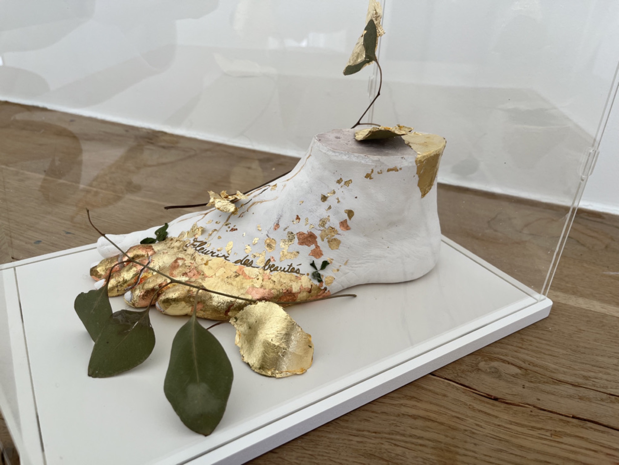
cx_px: 310
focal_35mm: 26
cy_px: 232
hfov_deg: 67.3
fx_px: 465
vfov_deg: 53.1
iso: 32
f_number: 1.6
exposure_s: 1/122
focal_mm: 5.1
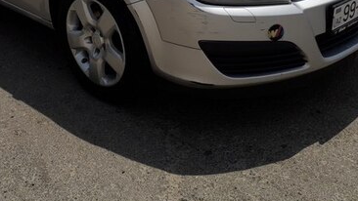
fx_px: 503
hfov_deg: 38.7
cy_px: -28
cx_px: 118
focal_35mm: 53
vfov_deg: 21.3
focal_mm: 3.6
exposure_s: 1/3401
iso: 40
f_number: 1.9
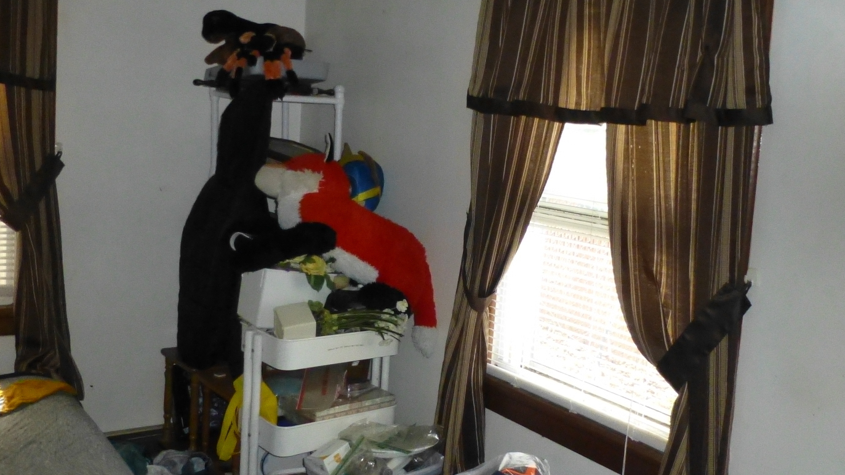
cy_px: 207
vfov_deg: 30.4
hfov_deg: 51.2
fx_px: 874
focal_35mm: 39
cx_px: 521
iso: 800
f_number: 3.3
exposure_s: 1/60
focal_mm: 4.3
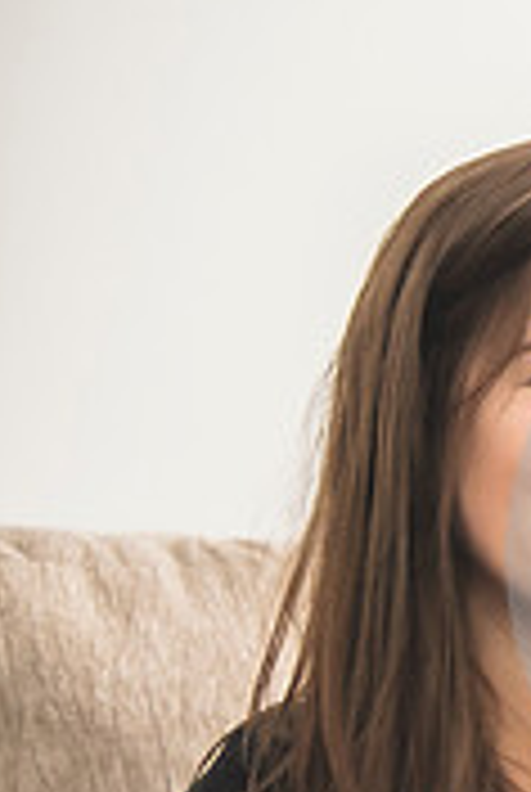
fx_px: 2865
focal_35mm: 130
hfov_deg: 9.5
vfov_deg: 15.6
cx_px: 1262
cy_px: 630
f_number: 2.8
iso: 1000
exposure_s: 1/250
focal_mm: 38
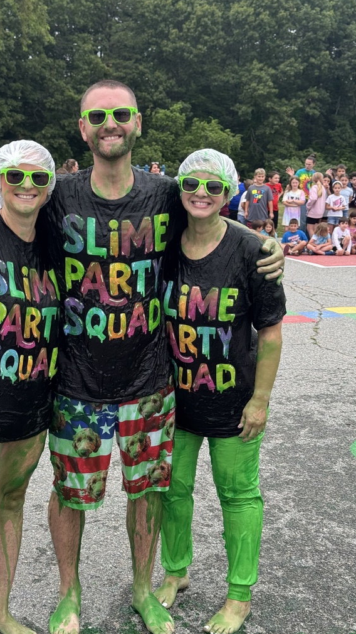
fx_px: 890
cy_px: 318
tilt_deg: -8.2
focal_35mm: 53
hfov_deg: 22.5
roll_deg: -0.3
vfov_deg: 39.2
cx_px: 122
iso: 64
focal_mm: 6.76
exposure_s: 1/544
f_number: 1.78
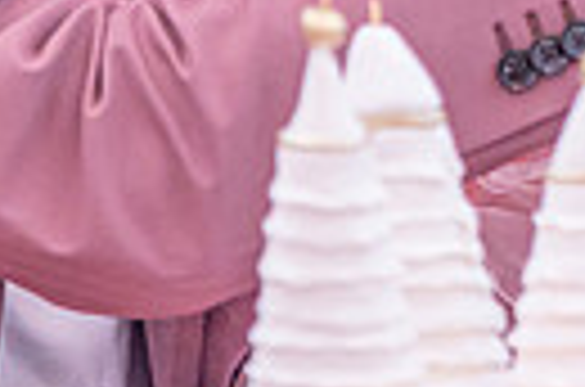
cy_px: -414
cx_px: 788
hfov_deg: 3.8
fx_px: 8689
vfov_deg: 2.5
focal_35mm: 536
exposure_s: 1/160
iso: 1600
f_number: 4
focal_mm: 120
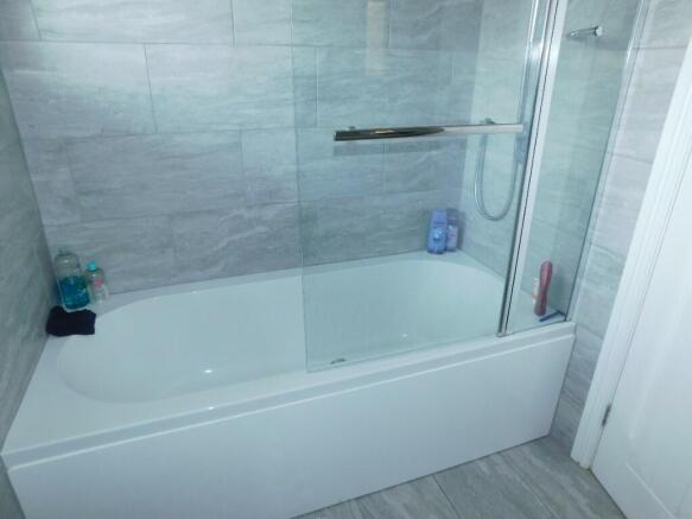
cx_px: 346
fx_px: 460
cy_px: 260
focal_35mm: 23
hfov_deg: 73.9
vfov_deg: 58.9
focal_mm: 4
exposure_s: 1/30
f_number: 3
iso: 200
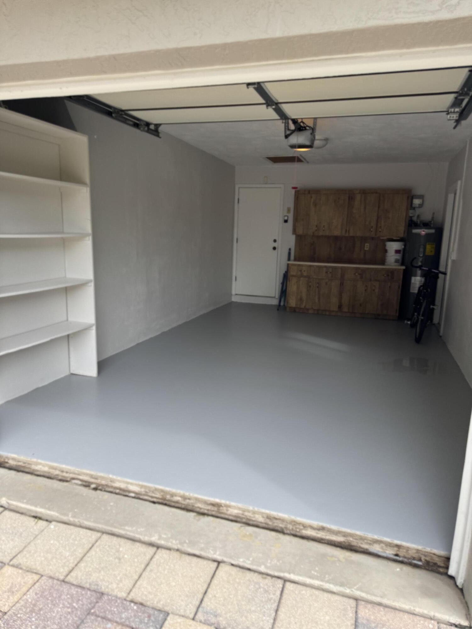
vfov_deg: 71.6
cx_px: 236
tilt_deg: -9.8
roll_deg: -1.4
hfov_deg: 56.8
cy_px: 314
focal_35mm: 24
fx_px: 436
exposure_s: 1/912
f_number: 1.78
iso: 80
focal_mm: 6.76
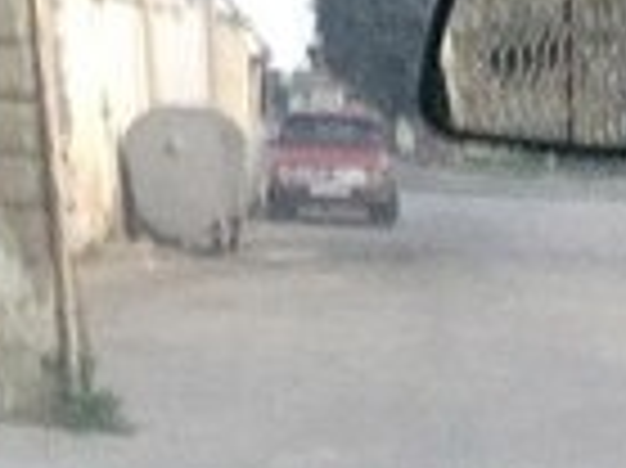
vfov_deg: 9.7
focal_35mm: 138
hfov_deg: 13.9
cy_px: 1069
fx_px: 2493
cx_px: 770
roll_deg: -1.0
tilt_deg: -20.6
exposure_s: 1/17
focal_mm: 4.15
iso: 500
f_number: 2.2
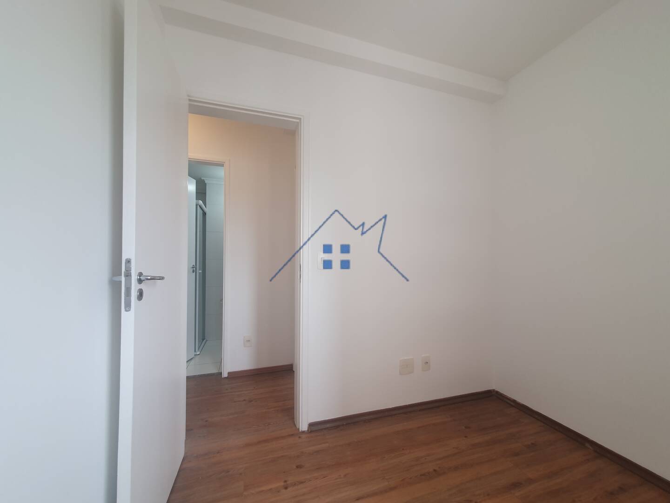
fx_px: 252
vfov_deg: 89.9
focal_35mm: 13
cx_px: 335
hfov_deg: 106.2
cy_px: 252
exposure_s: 1/60
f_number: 2.2
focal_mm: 1.8
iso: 50
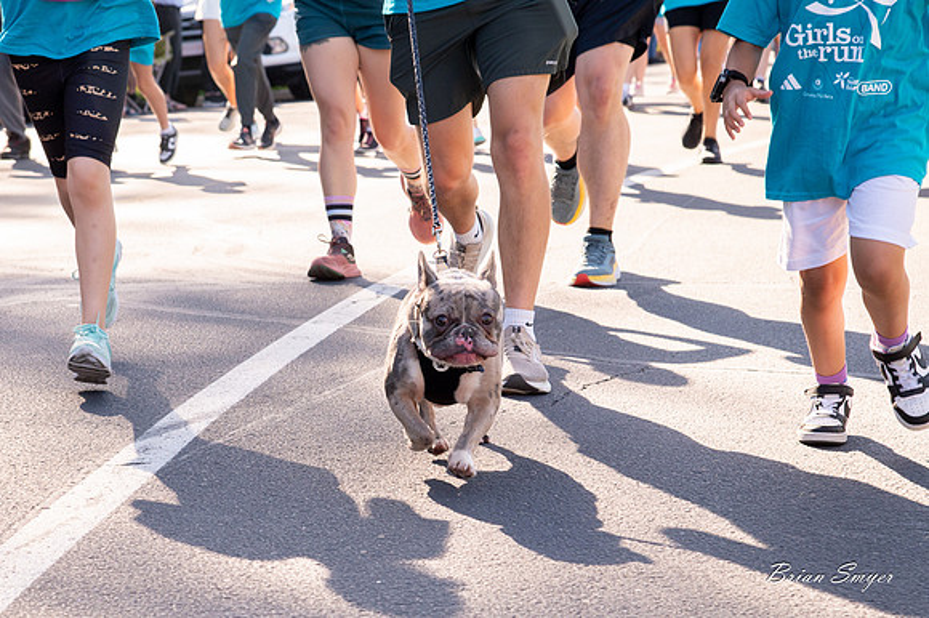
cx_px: 311
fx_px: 2846
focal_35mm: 110
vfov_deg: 12.4
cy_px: 394
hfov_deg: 18.5
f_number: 8
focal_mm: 82
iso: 800
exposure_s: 1/500
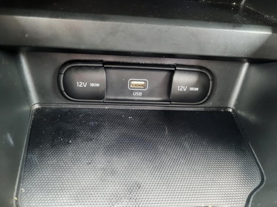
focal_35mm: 26
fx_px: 208
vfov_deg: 53.1
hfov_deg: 67.3
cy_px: 104
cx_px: 138
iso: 800
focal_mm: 5.4
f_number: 1.8
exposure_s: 1/24
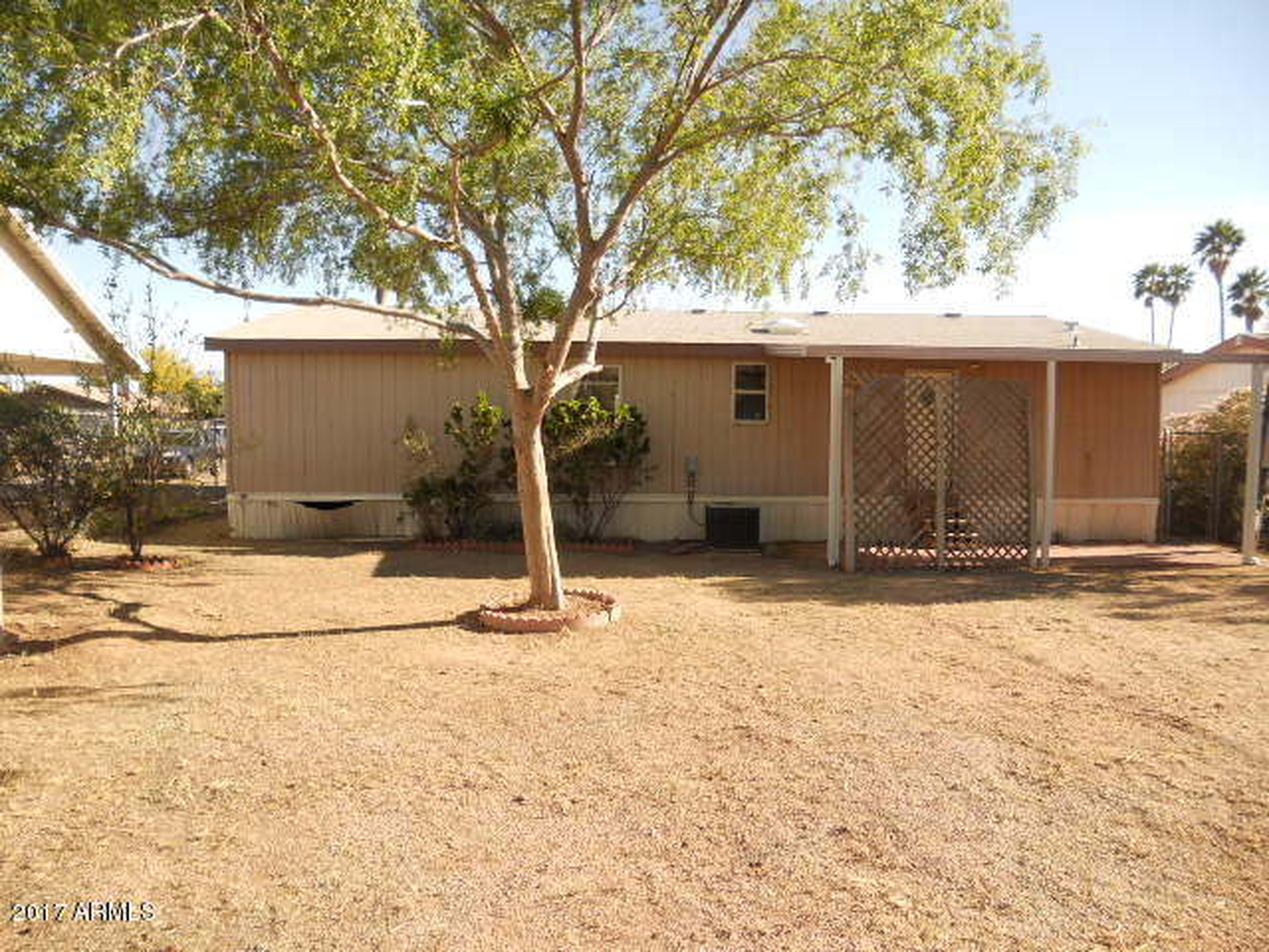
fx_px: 990
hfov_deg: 65.3
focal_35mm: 27
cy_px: 476
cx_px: 634
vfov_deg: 51.4
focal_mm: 4.9
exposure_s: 1/400
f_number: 3.2
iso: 80
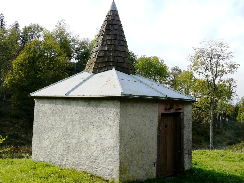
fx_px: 254
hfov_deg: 51.4
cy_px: 92
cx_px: 122
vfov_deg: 39.7
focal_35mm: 36
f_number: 5
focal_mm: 6
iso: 100
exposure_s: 1/200
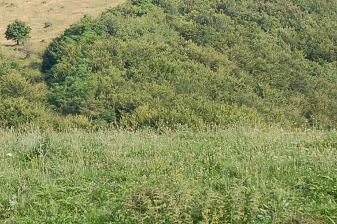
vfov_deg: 6.1
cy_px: 11
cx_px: -49
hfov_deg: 9.1
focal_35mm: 223
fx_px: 2088
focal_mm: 55
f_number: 10
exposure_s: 1/250
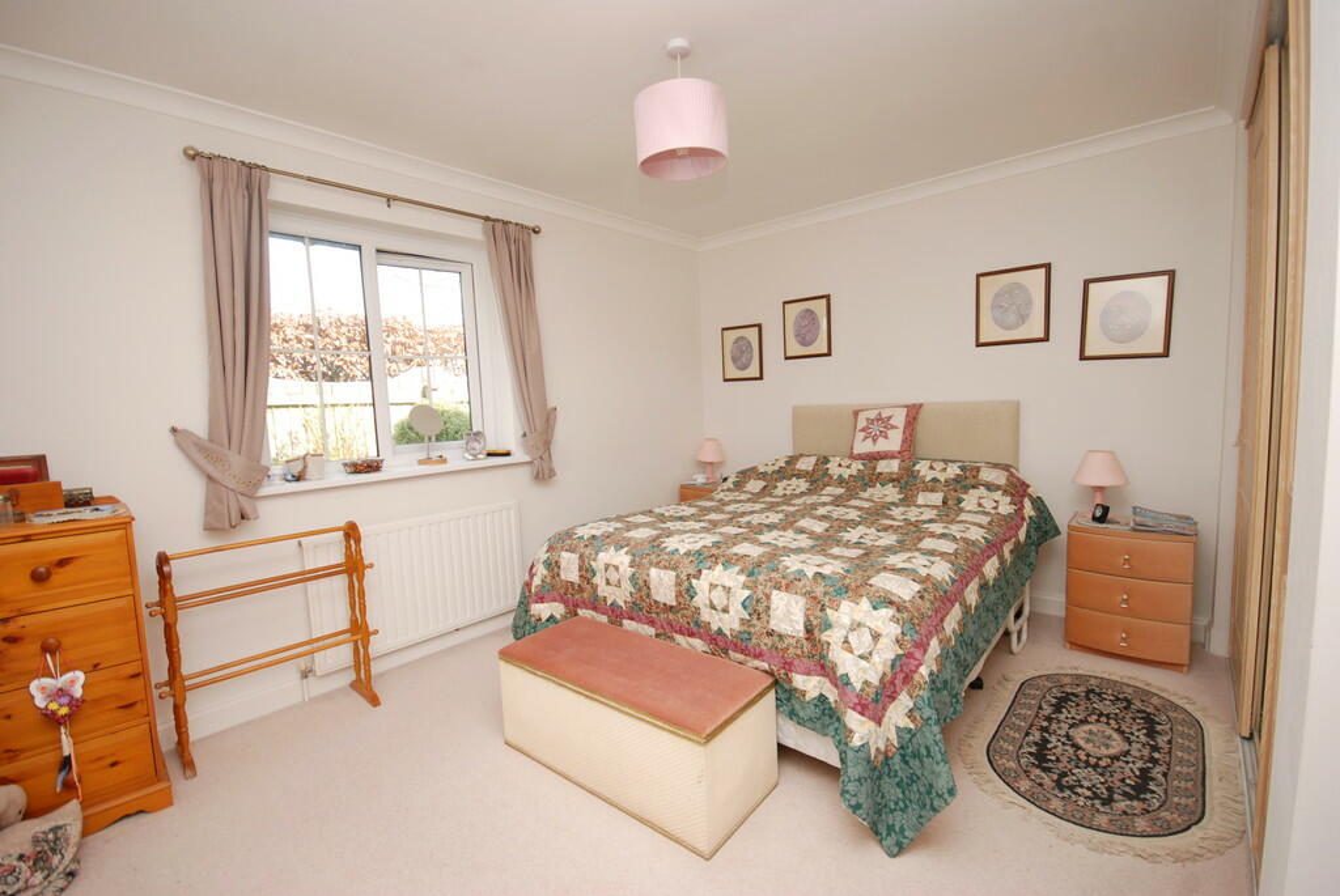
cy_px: 448
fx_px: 559
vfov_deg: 77.5
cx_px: 670
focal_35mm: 15
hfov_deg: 100.3
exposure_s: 1/60
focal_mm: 10
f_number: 5
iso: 160
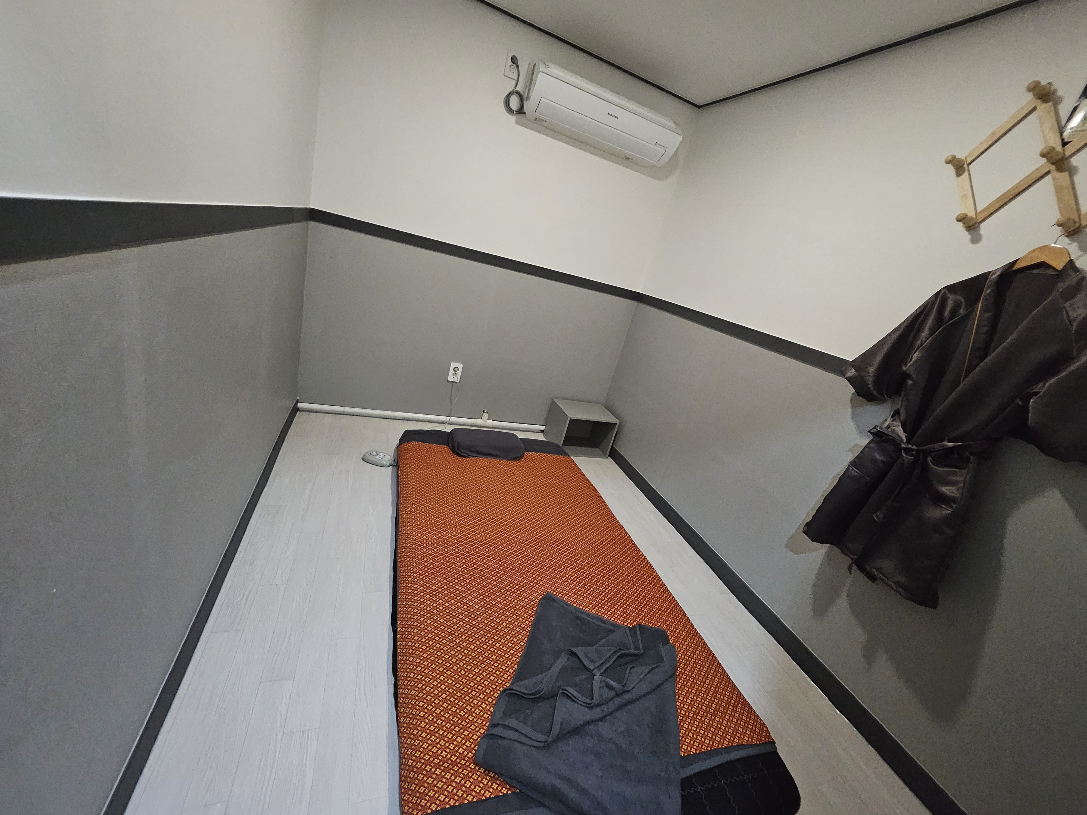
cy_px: 408
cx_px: 544
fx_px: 408
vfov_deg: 89.9
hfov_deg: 106.2
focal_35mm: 13
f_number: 2.2
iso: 800
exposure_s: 1/24
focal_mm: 1.7
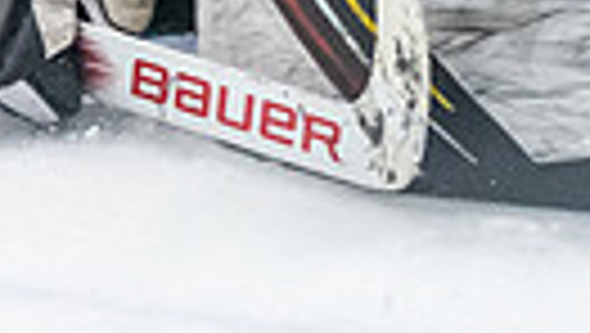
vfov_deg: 2.1
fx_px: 8895
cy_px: -579
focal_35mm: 568
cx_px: -29
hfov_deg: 3.8
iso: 3200
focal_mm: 75
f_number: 2.8
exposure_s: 1/800
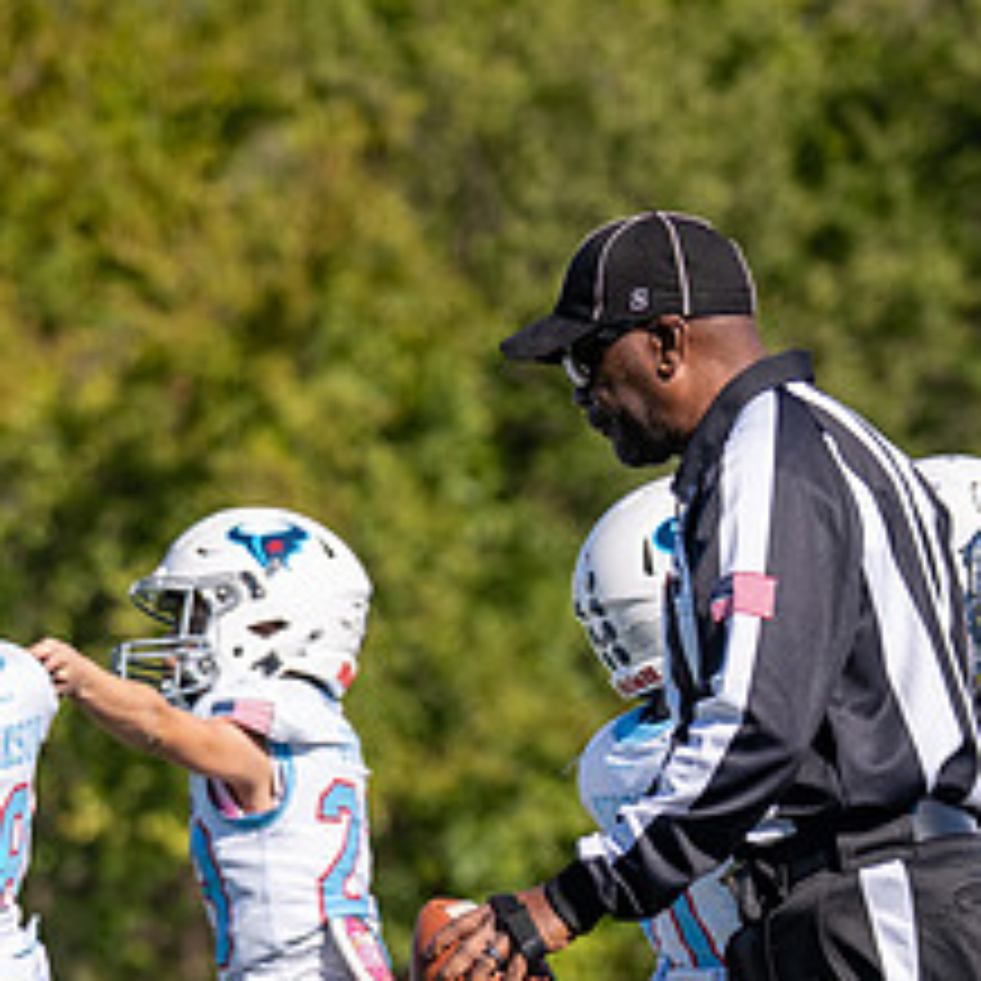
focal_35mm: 418
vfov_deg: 4.2
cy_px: 877
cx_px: -210
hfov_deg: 4.2
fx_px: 13402
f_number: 2.8
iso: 100
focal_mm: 113
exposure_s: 1/2500
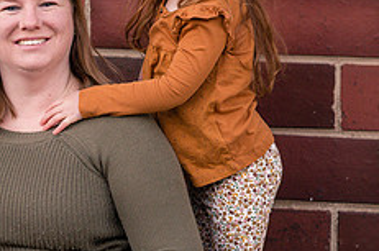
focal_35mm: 237
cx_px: 4
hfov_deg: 8.7
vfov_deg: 5.8
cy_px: 119
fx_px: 2490
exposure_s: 1/320
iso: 1250
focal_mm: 85
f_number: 3.5
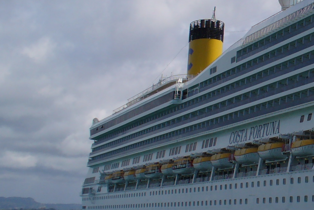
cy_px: 84
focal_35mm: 103
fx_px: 898
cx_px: 387
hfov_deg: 18.7
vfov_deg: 13.3
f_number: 5.6
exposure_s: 1/500
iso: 64
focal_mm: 6.1
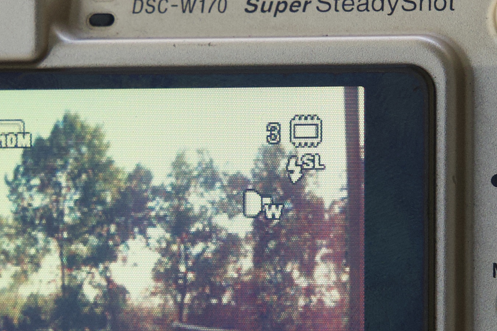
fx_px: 4955
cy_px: 202
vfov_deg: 3.8
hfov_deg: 5.7
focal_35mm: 359
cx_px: 295
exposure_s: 1/125
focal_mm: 70
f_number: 8
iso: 1250
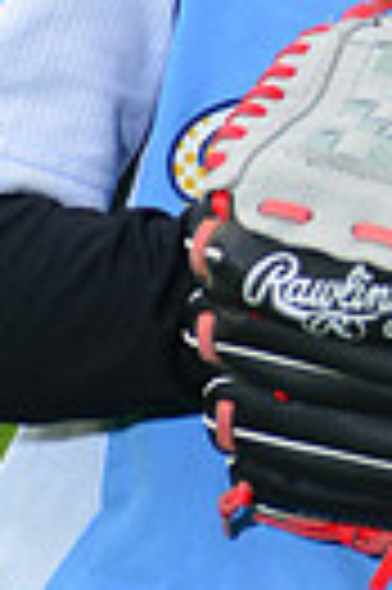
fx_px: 14525
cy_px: -243
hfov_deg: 1.5
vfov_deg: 2.3
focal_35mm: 887
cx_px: 516
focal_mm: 200
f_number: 10
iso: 160
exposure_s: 1/200
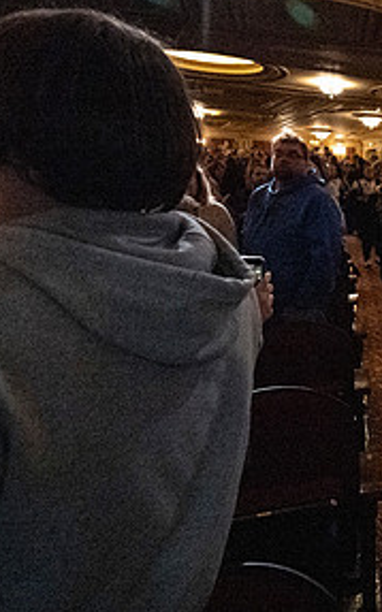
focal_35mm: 34
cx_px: 559
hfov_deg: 27.2
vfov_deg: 56.3
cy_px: 246
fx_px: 567
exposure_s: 1/400
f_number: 4
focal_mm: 16.5
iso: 40637
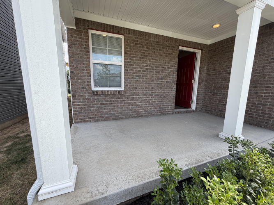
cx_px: 137
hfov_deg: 102.1
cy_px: 102
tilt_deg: -9.5
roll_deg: -0.2
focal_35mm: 14
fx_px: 111
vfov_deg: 85.7
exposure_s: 1/514
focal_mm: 2.22
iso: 40
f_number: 2.2
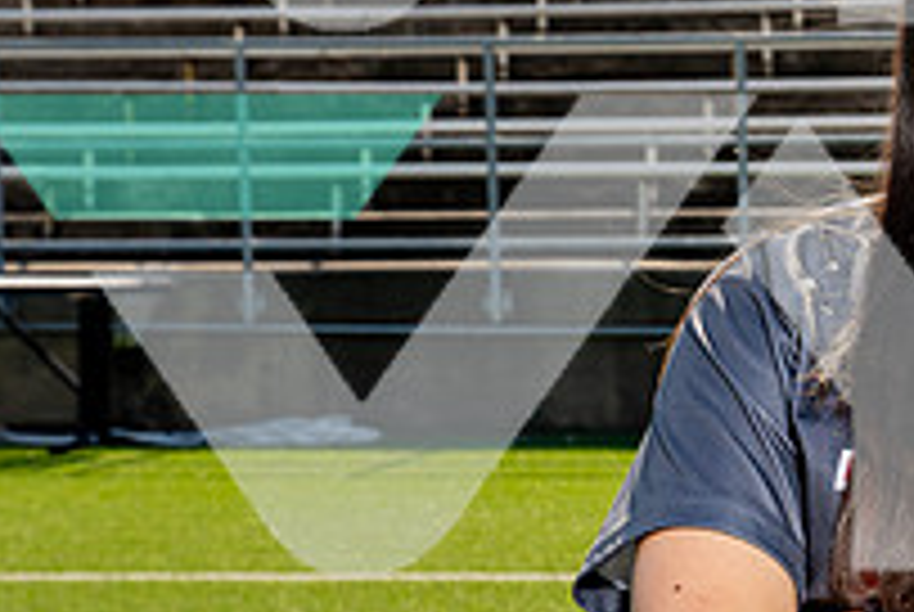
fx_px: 3916
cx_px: 1117
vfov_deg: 8.9
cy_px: 335
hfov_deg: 13.0
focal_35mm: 154
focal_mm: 54
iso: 320
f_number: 10
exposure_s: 1/250
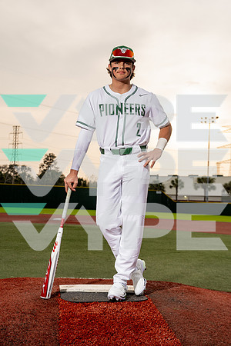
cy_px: 173
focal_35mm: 54
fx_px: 520
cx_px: 116
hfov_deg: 25.1
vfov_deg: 36.9
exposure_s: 1/250
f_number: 5.6
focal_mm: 54
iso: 250
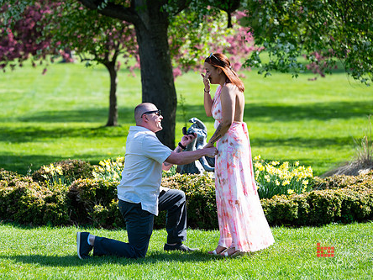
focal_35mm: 176
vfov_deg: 8.4
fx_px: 1896
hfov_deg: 11.2
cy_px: 118
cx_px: 133
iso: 200
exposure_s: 1/2000
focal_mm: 130
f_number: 3.2
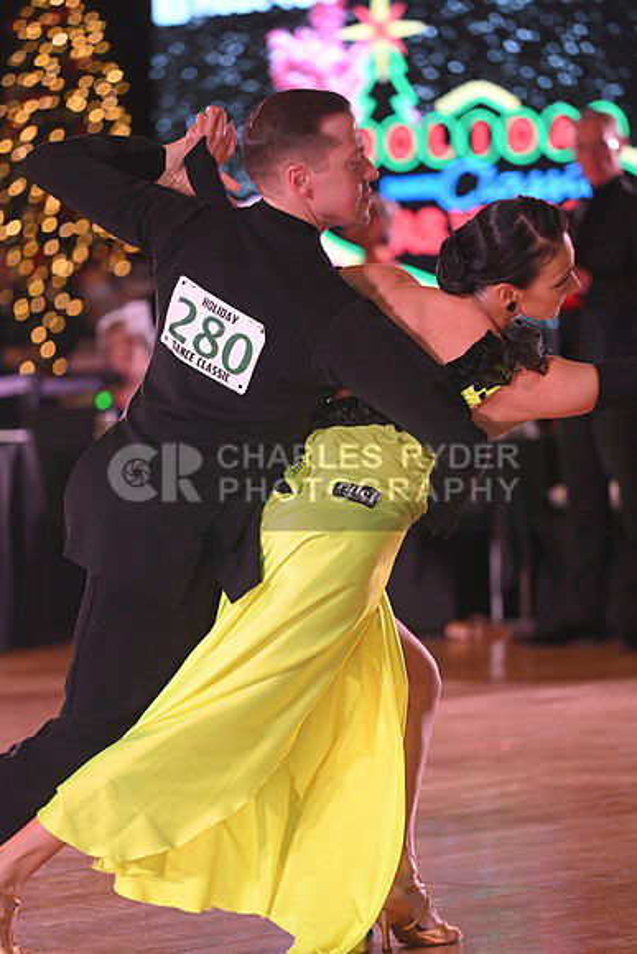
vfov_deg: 10.3
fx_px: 5305
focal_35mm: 200
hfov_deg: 6.9
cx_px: 318
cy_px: 477
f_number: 4
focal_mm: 200
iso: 2000
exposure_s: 1/200
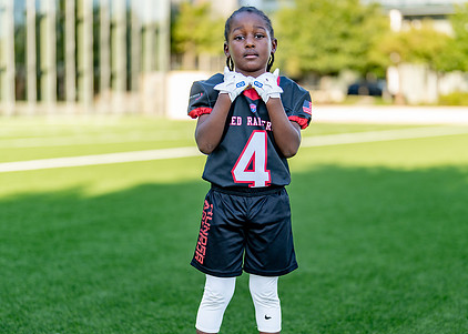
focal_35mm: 76
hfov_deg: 26.1
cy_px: 208
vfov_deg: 18.7
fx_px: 1010
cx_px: 259
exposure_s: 1/1250
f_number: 1.2
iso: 100
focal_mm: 50
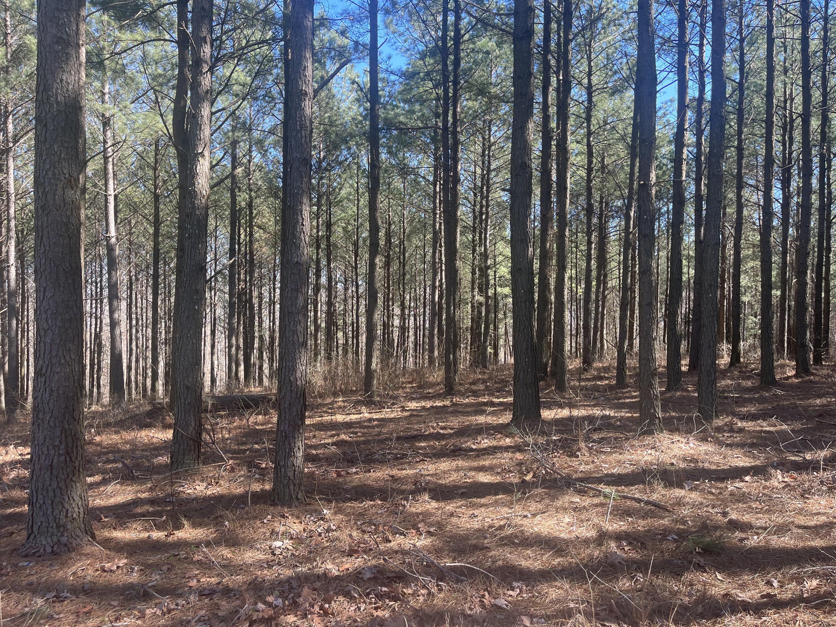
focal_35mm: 26
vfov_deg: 53.1
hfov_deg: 67.3
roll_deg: -0.3
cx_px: 418
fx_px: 628
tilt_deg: -1.1
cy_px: 314
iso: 32
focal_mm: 5.1
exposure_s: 1/261
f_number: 1.6
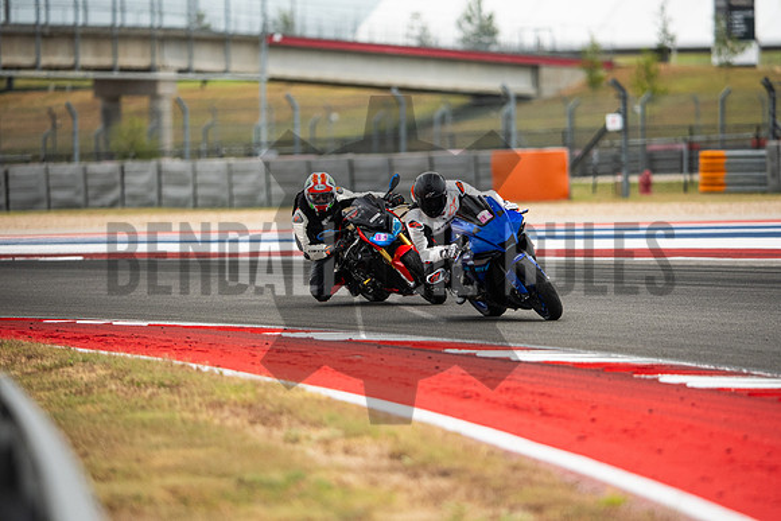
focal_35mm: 300
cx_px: 390
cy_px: 260
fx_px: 6510
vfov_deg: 4.6
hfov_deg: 6.9
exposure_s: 1/5000
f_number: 2
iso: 640
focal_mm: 200
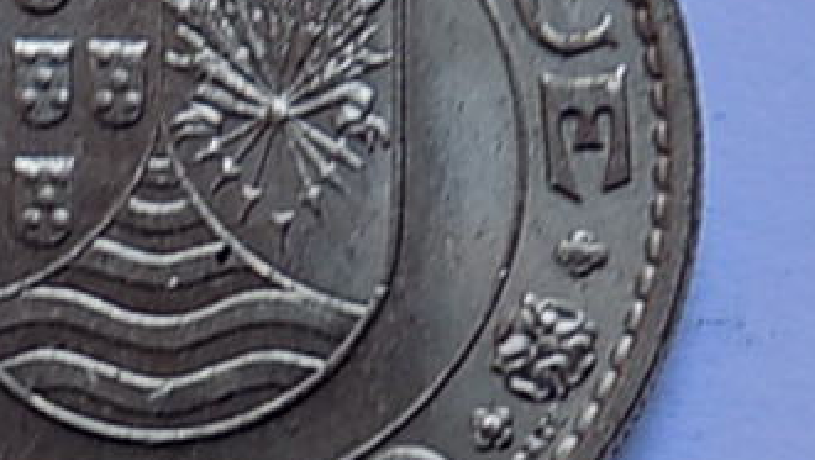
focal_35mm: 226
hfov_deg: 9.5
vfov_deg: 5.4
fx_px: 4886
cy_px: 181
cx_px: 133
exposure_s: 1/30
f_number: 4.7
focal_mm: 19.1
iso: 100
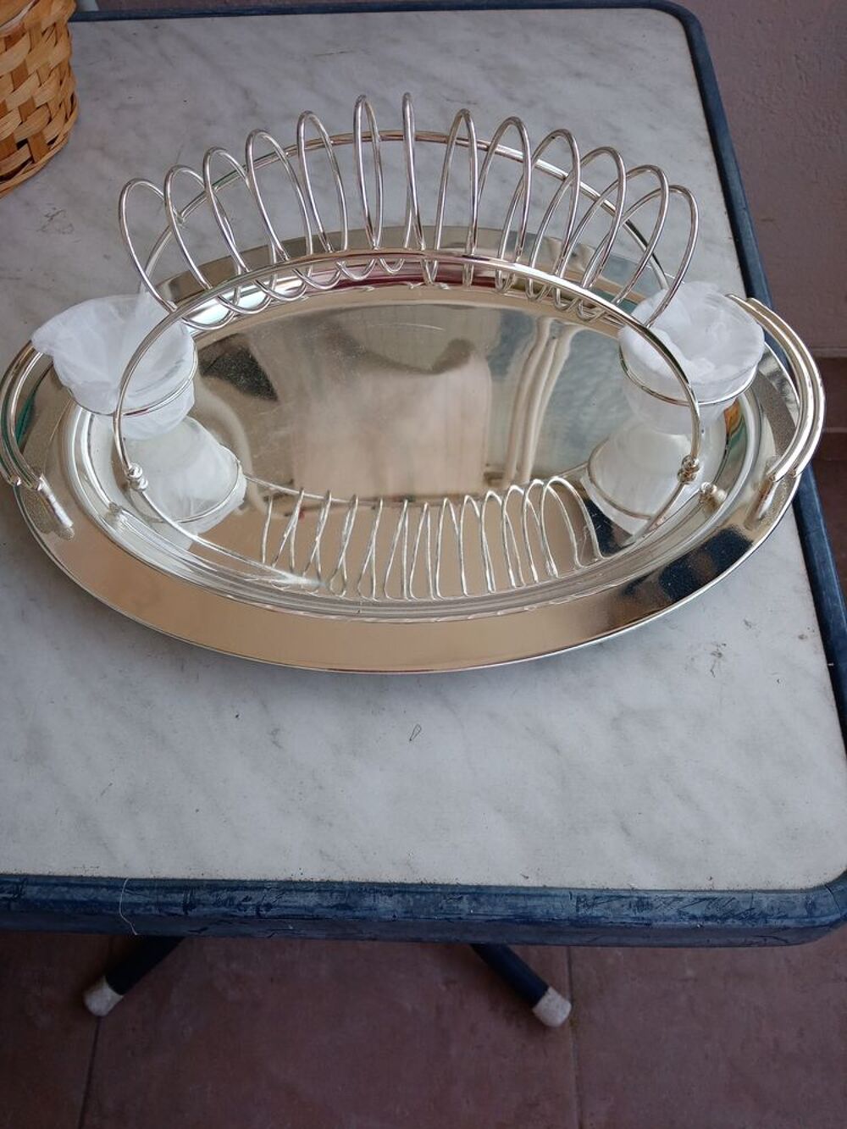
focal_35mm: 26
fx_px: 848
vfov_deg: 67.3
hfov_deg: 53.1
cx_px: 424
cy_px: 564
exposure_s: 1/428
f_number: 1.8
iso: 108
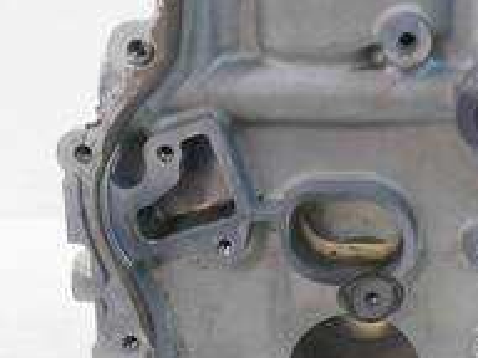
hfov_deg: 27.0
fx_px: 967
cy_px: 159
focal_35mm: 70
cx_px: 416
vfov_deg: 21.0
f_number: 3.6
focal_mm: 14
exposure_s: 1/60
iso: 320
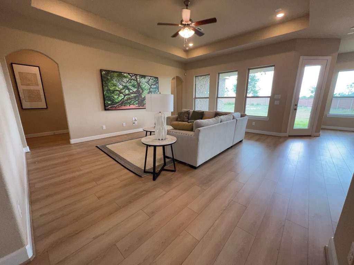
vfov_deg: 89.9
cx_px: 177
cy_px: 132
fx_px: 133
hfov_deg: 106.2
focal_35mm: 13
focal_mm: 1.57
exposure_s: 1/120
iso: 100
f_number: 1.8
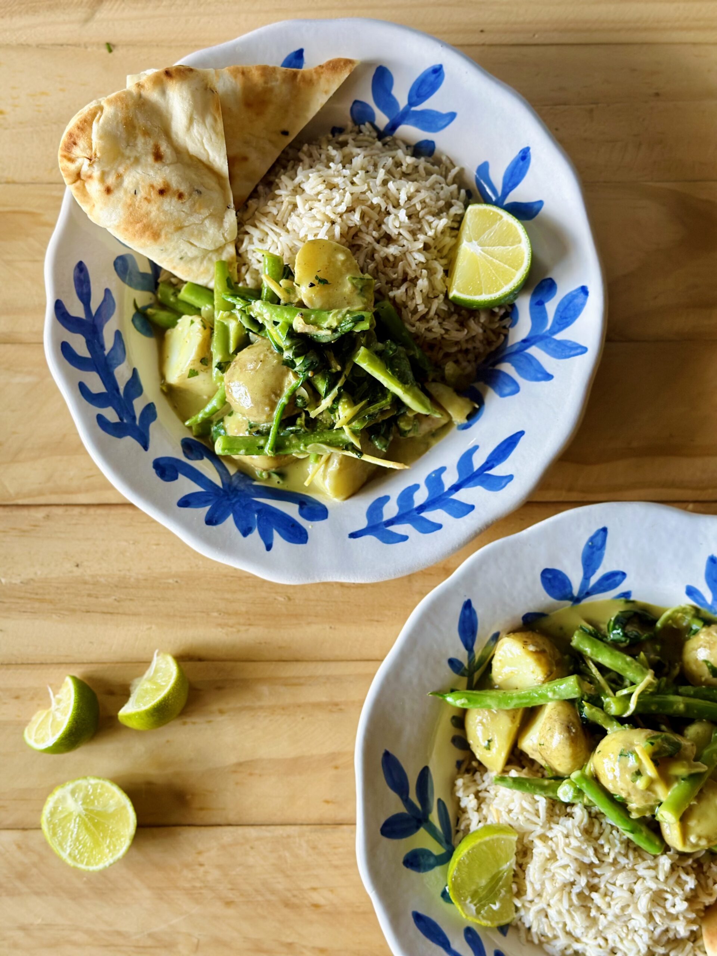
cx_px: 358
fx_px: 1326
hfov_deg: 30.3
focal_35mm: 48
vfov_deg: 39.7
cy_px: 478
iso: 200
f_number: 1.78
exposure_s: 1/60
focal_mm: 6.86
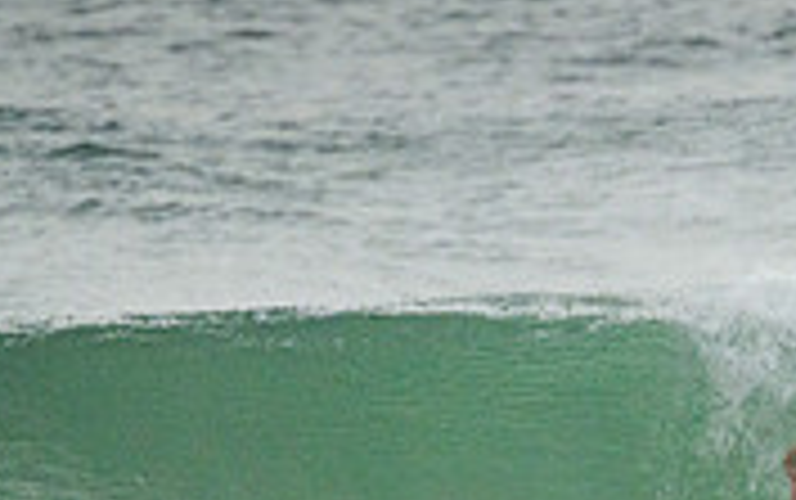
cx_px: 809
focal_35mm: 2670
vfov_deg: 0.5
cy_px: 678
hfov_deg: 0.8
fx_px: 57977
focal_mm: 800
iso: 1600
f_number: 11
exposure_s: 1/2500
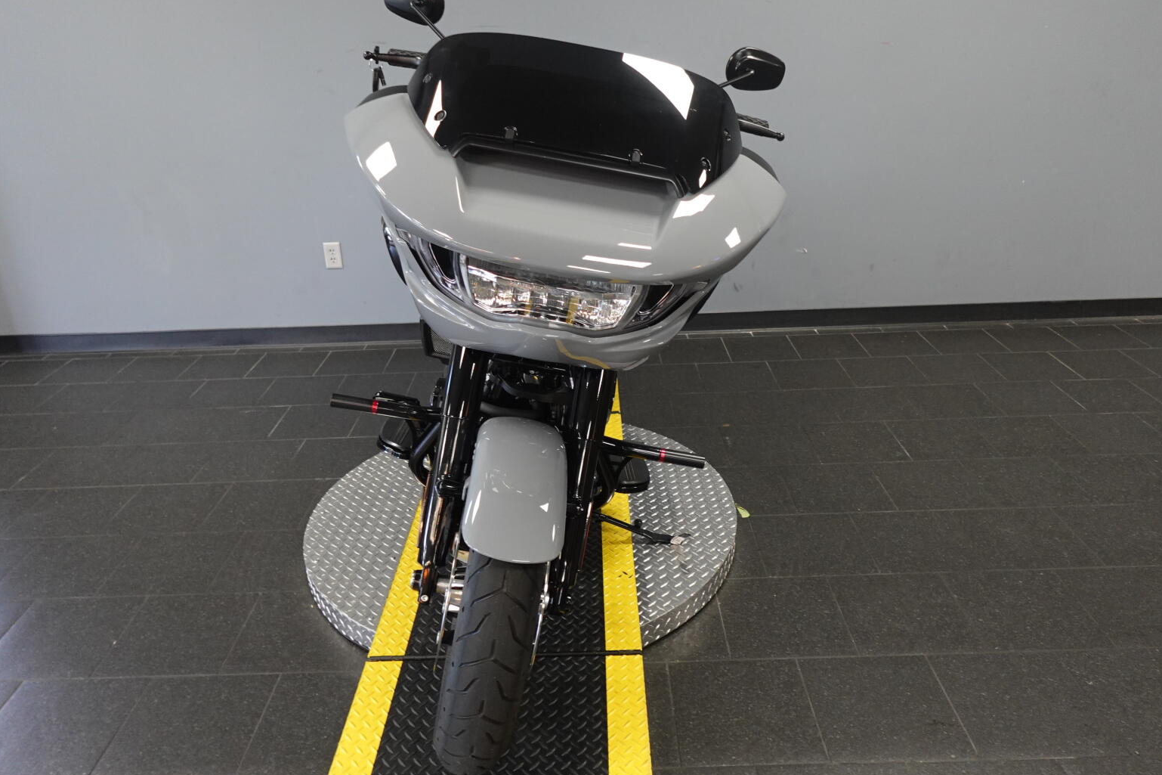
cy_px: 351
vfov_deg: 49.5
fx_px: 839
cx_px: 584
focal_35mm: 26
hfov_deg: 69.4
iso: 640
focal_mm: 7.6
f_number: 2
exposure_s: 1/80
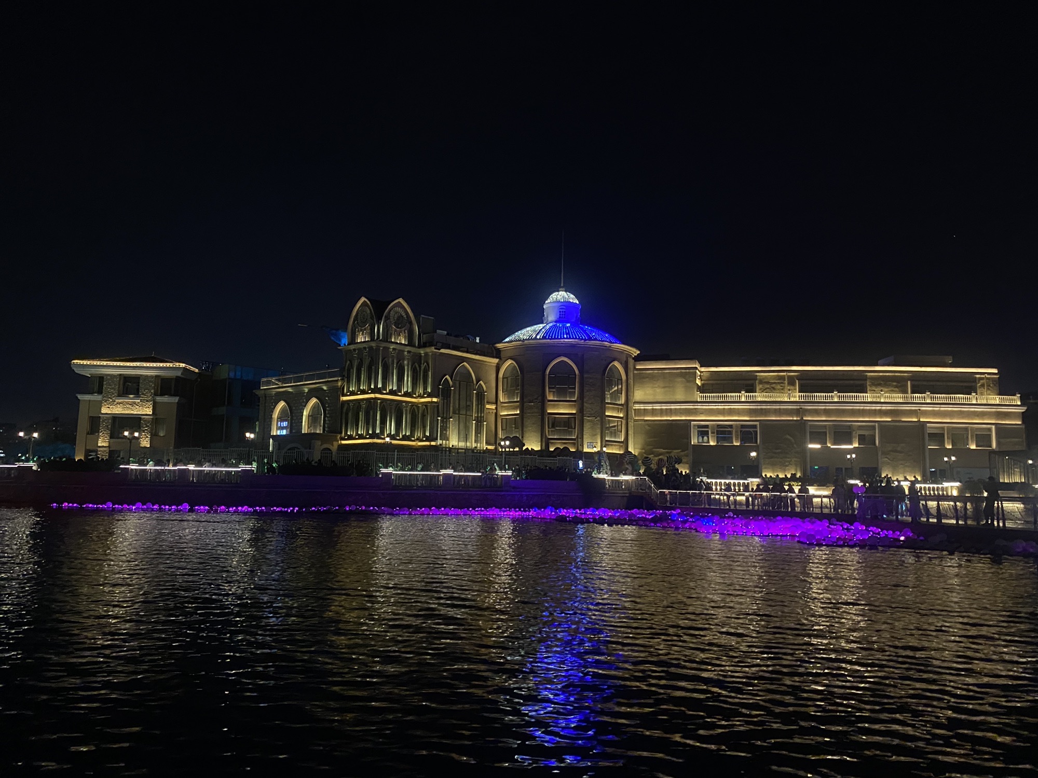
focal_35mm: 26
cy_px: 389
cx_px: 519
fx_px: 780
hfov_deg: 67.3
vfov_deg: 53.1
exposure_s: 1/33
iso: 400
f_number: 1.8
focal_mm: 4.25
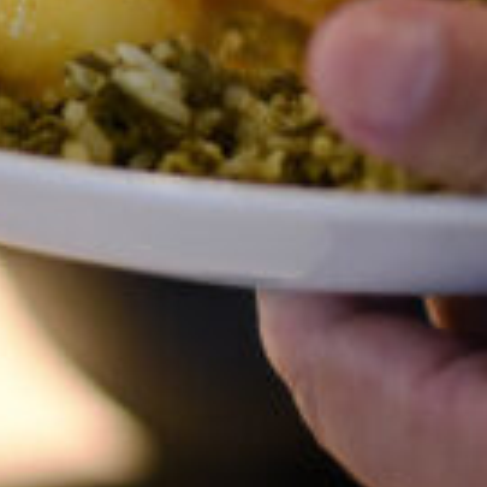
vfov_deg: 7.3
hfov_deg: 7.4
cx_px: 292
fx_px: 3756
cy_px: -271
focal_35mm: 236
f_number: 1.8
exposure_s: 1/160
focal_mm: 50
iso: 2500
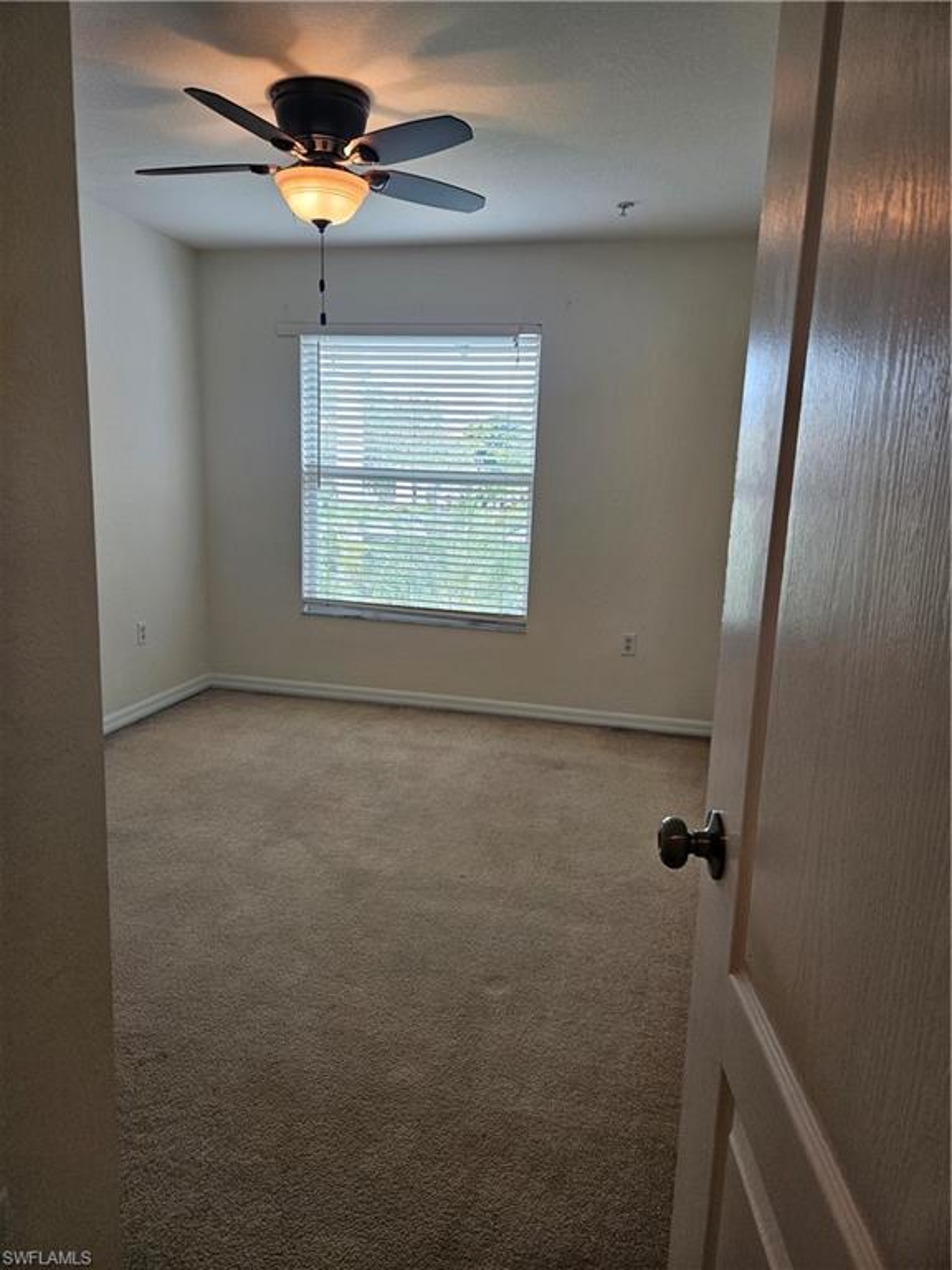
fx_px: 843
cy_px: 635
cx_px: 476
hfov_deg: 58.9
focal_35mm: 23
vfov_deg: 73.9
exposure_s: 1/120
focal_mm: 5.4
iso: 80
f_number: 1.8
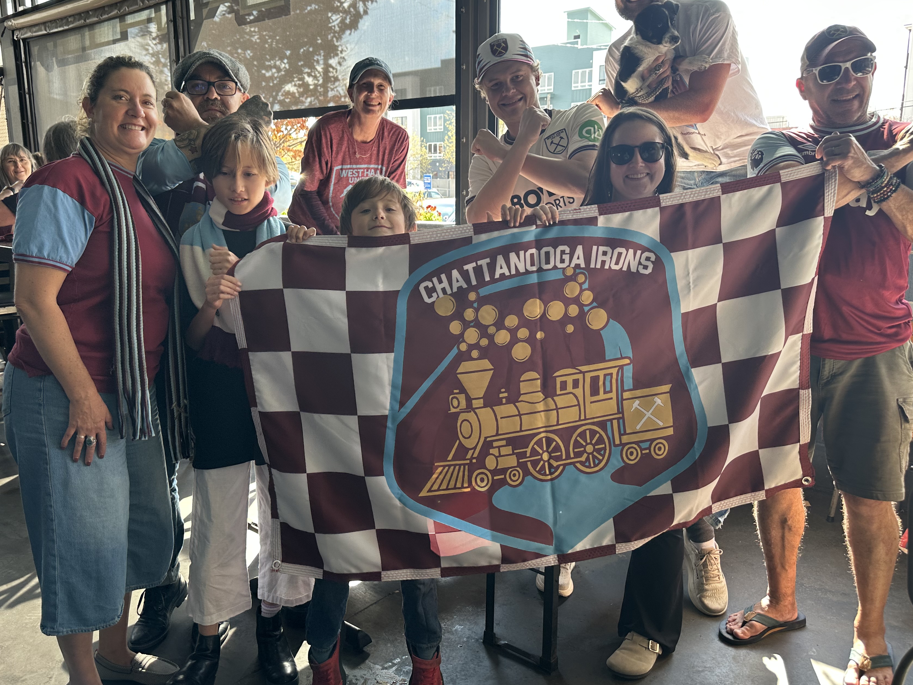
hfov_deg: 61.6
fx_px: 765
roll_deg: +0.4
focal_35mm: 29
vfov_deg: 48.2
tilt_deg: -10.3
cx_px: 428
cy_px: 341
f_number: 1.78
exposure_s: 1/185
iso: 80
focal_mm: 6.86
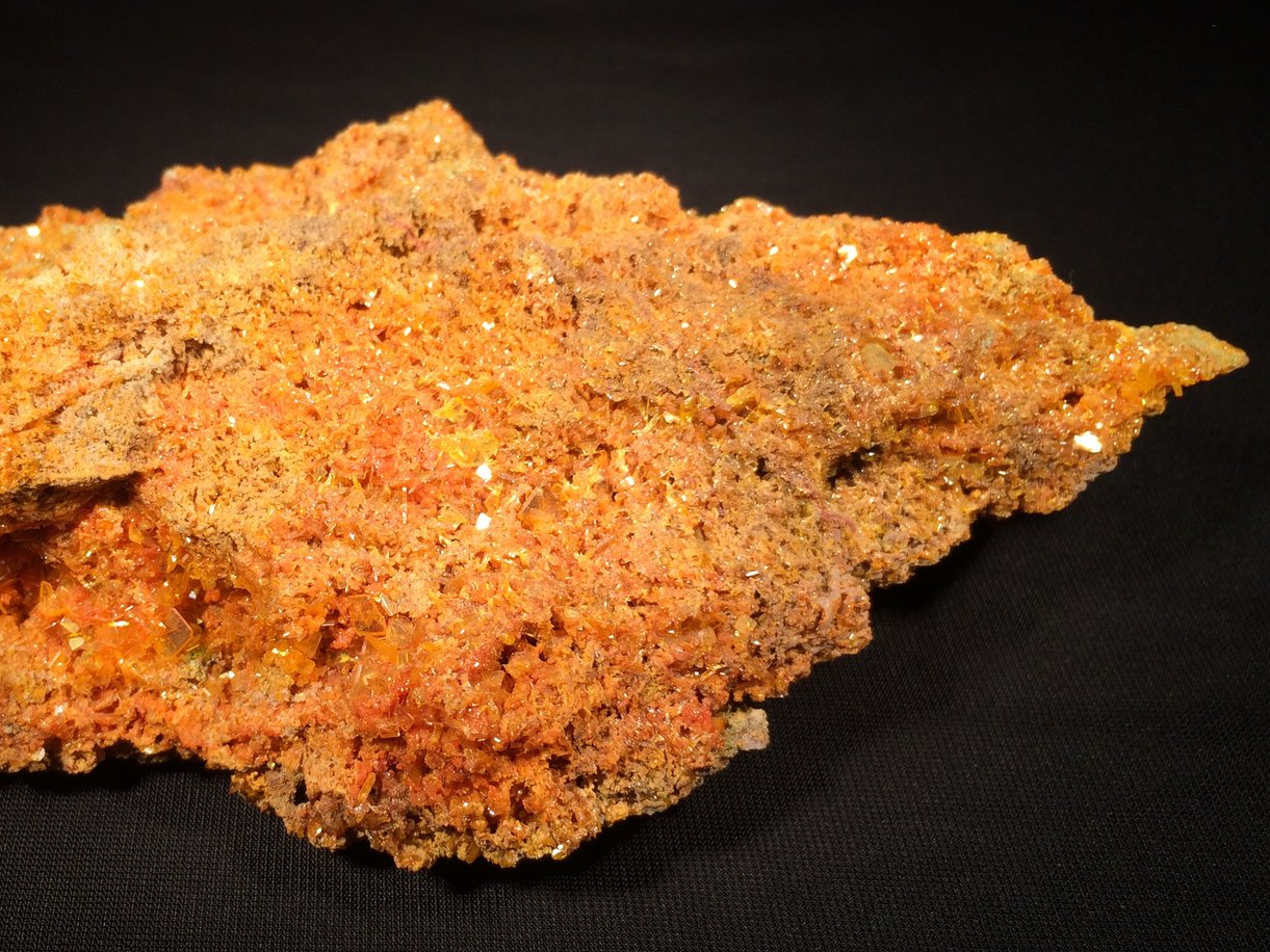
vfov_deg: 37.7
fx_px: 1394
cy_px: 511
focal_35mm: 38
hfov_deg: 48.3
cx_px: 447
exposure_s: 1/223
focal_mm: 4.15
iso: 32
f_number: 2.2
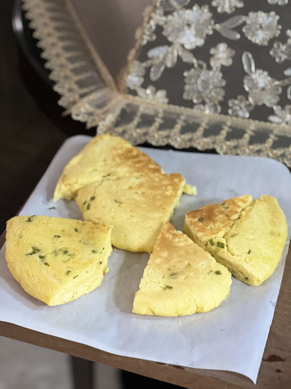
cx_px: 146
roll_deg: -0.8
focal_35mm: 77
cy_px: 194
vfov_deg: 25.3
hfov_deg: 19.1
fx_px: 863
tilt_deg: -38.5
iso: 400
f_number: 2.8
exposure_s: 1/18
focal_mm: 9
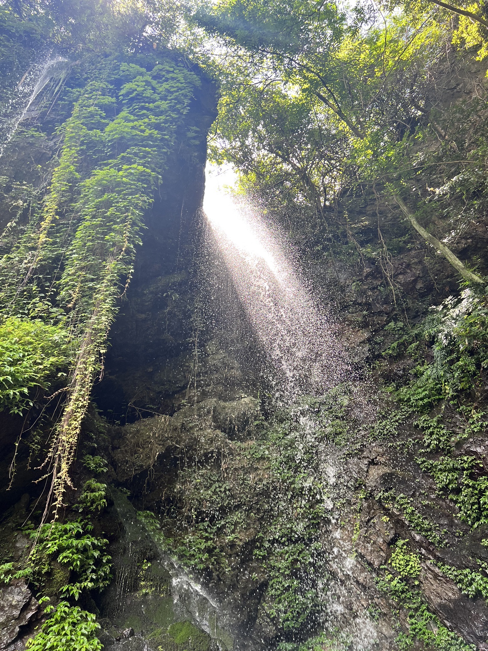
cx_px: 244
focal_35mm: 26
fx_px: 489
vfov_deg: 67.3
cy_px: 326
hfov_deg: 53.1
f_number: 1.5
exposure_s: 1/166
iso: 50
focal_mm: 5.7
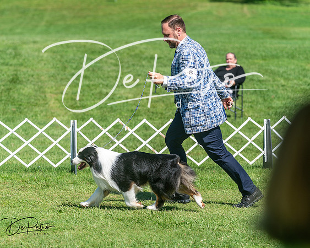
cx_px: 131
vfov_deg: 8.9
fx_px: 1597
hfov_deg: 11.1
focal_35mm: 174
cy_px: 110
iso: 80
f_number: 4
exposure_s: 1/1000
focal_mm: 136
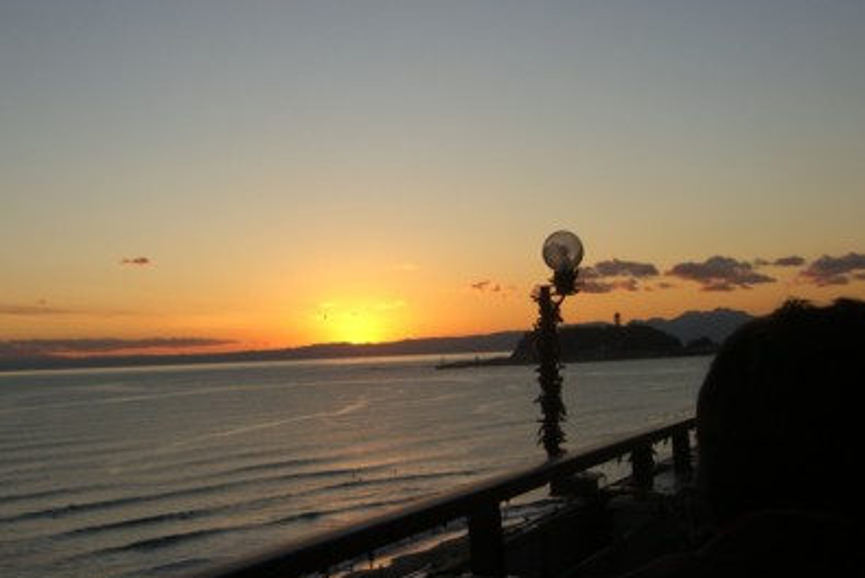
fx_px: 1082
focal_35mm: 45
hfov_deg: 43.6
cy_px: 309
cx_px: 405
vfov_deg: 29.9
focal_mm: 7.9
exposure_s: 1/320
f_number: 4
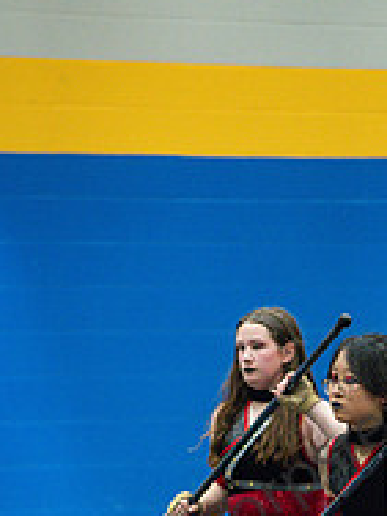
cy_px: 489
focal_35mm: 461
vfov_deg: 4.3
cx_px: 318
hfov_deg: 3.2
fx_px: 6872
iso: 6400
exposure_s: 1/500
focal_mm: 200
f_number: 4
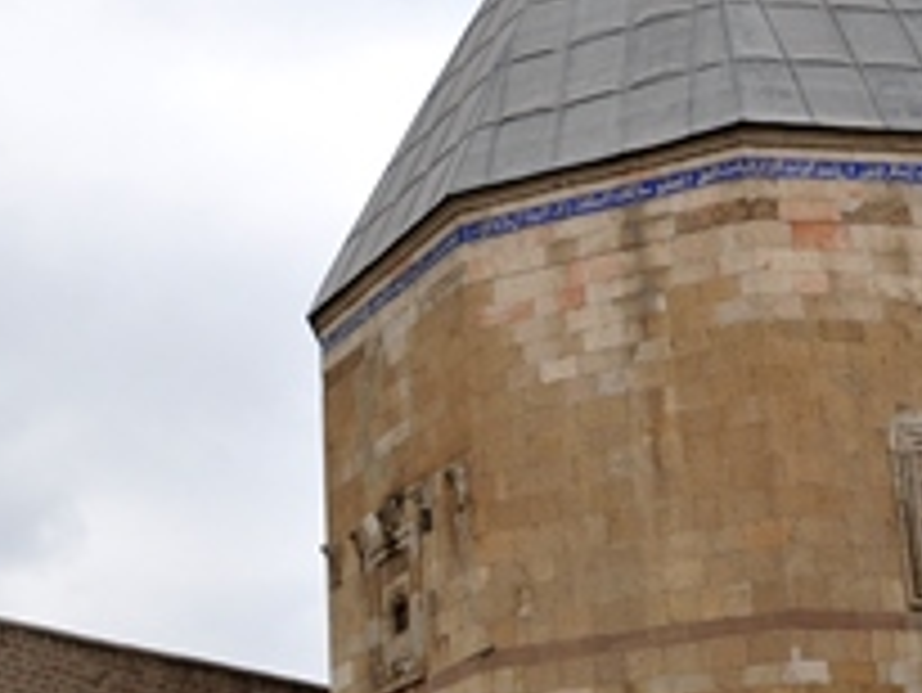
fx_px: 2159
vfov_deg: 18.2
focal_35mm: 81
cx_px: -72
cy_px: 488
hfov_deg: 22.8
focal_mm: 18
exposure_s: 1/200
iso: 200
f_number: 7.1
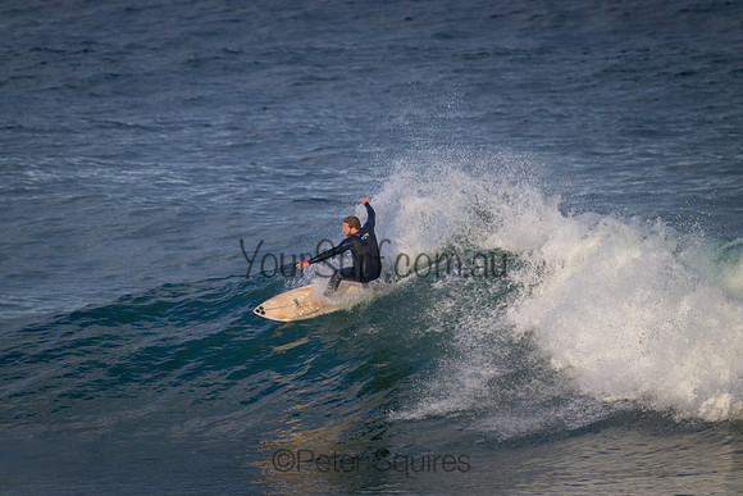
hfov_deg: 2.6
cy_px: 248
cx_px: 372
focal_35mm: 800
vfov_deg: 1.7
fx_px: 16514
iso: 2000
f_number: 11
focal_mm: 800
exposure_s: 1/1250
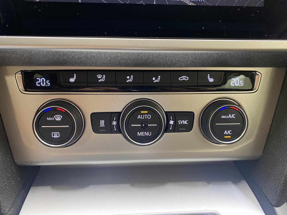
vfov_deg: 53.1
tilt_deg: -31.8
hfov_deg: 67.3
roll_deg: -1.8
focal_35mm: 26
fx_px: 216
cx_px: 144
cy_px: 108
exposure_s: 1/50
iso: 500
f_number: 1.8
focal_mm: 4.25
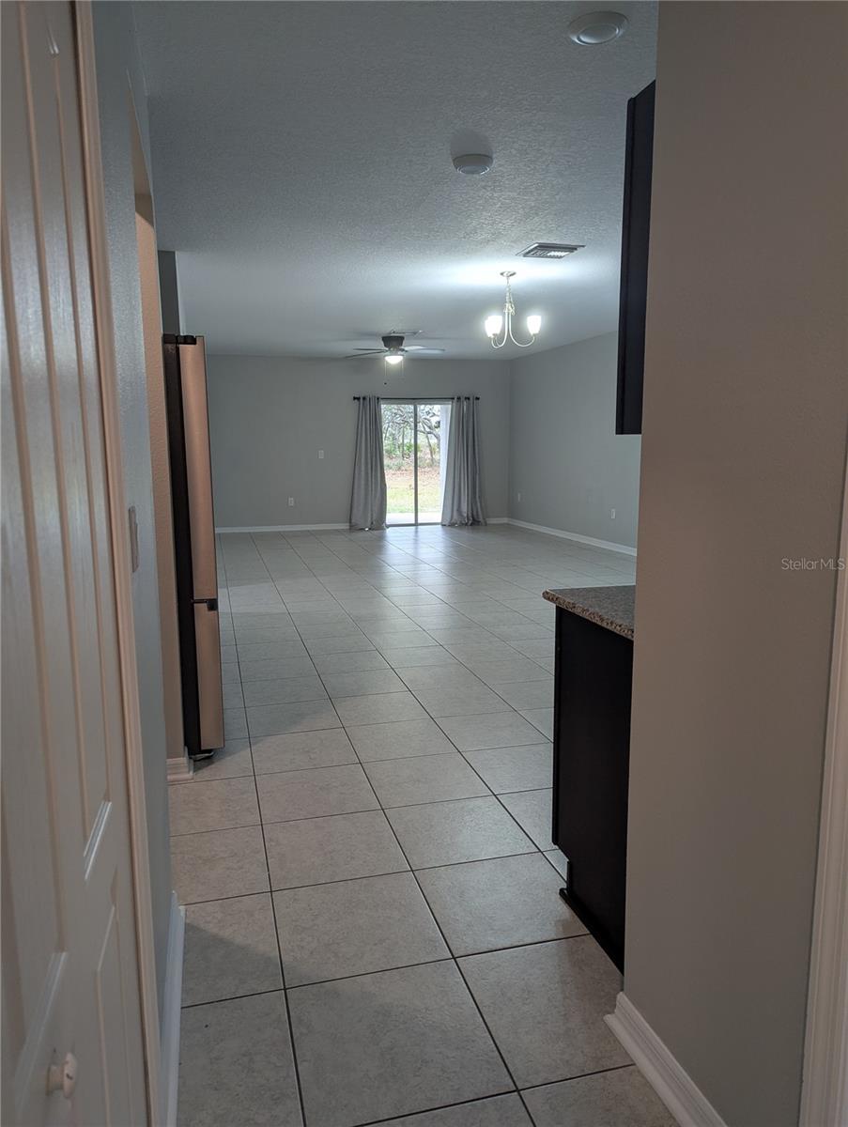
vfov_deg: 71.5
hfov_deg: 56.9
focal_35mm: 24
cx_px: 424
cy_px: 564
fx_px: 782
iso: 43
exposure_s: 1/40
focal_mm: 6.81
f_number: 1.85
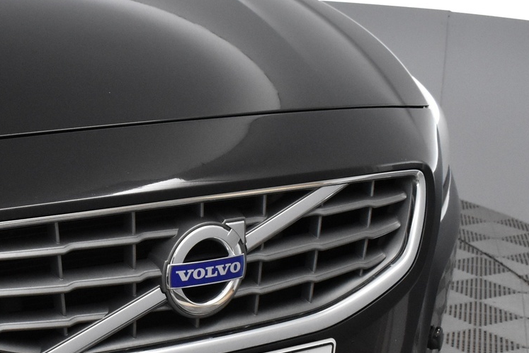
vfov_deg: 17.4
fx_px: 1146
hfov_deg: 24.6
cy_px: 261
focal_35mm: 78
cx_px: -18
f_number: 5.6
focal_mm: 24
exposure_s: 1/125
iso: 3200
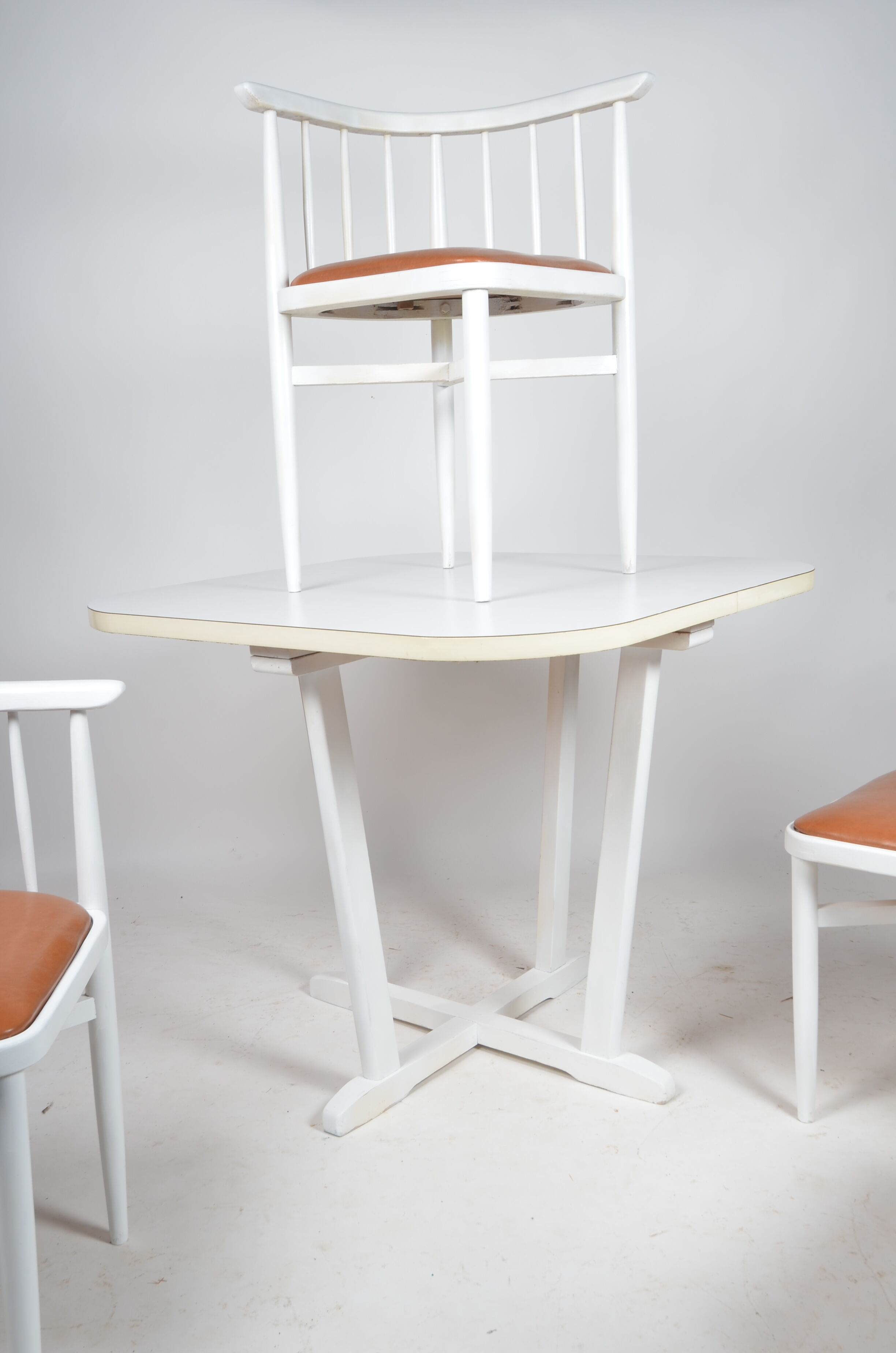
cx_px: 448
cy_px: 676
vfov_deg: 53.2
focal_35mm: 36
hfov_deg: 36.7
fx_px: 1350
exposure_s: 1/160
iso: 100
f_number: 11
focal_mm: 24
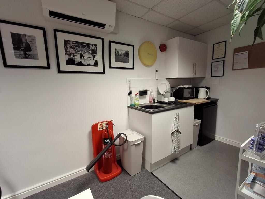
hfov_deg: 94.5
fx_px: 122
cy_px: 100
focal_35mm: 16
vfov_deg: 78.1
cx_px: 132
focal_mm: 1.64
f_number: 2.2
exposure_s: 1/40
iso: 100
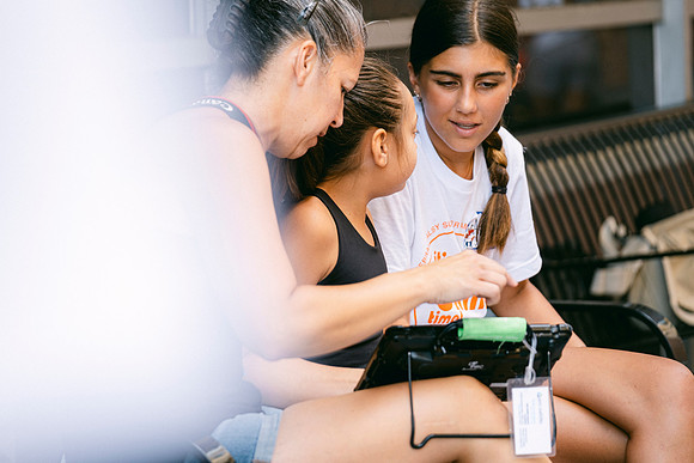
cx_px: 347
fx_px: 4049
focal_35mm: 210
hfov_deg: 9.8
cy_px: 232
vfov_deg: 6.5
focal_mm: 140
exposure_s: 1/125
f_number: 2.8
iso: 200
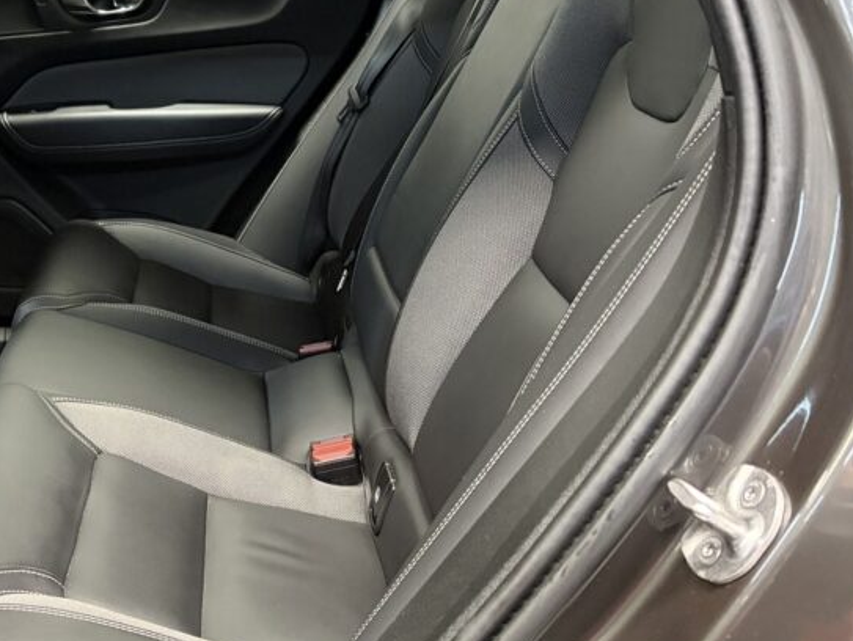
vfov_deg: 29.4
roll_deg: +0.8
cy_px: 184
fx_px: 1208
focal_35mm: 49
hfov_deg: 37.2
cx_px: 145
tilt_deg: -14.3
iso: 500
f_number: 1.6
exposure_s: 1/33
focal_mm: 5.96
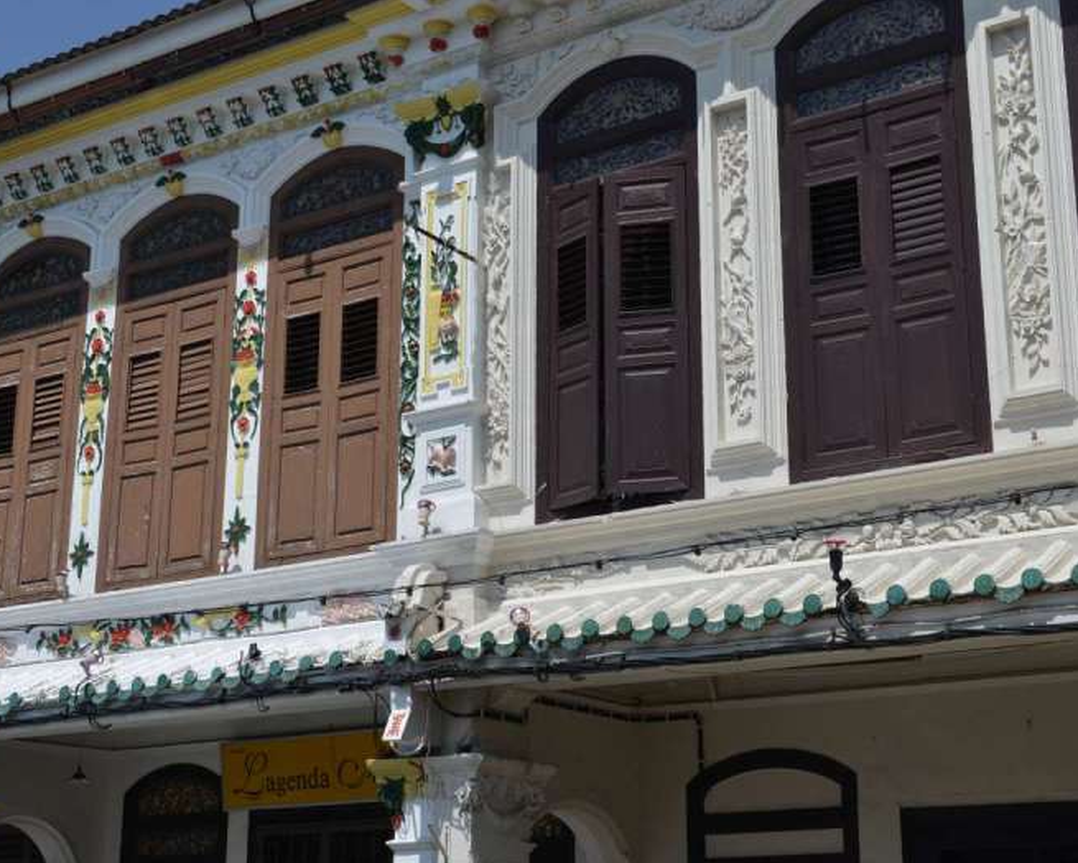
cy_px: 438
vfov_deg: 27.6
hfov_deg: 34.1
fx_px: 1755
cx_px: 533
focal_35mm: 55
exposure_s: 1/200
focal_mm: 48
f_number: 7.1
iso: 100
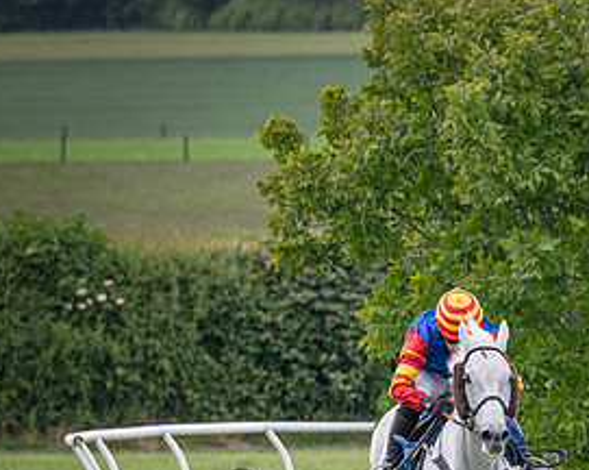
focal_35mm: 713
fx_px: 12411
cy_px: 537
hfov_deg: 2.7
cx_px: 606
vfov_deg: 2.2
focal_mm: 175
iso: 400
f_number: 4
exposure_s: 1/1600
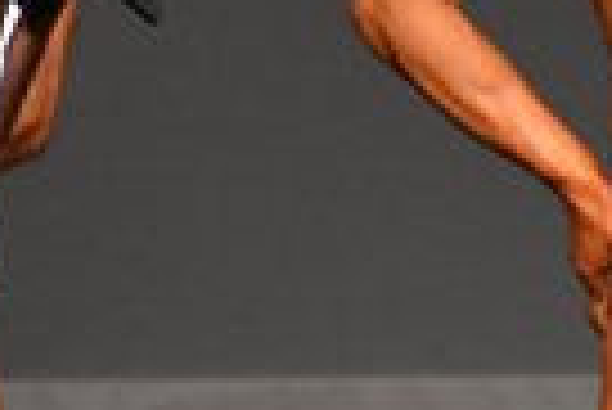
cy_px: 487
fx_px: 30564
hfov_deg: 1.1
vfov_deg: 0.8
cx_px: 1181
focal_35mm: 1796
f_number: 5.6
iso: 2500
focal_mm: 210
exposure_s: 1/400
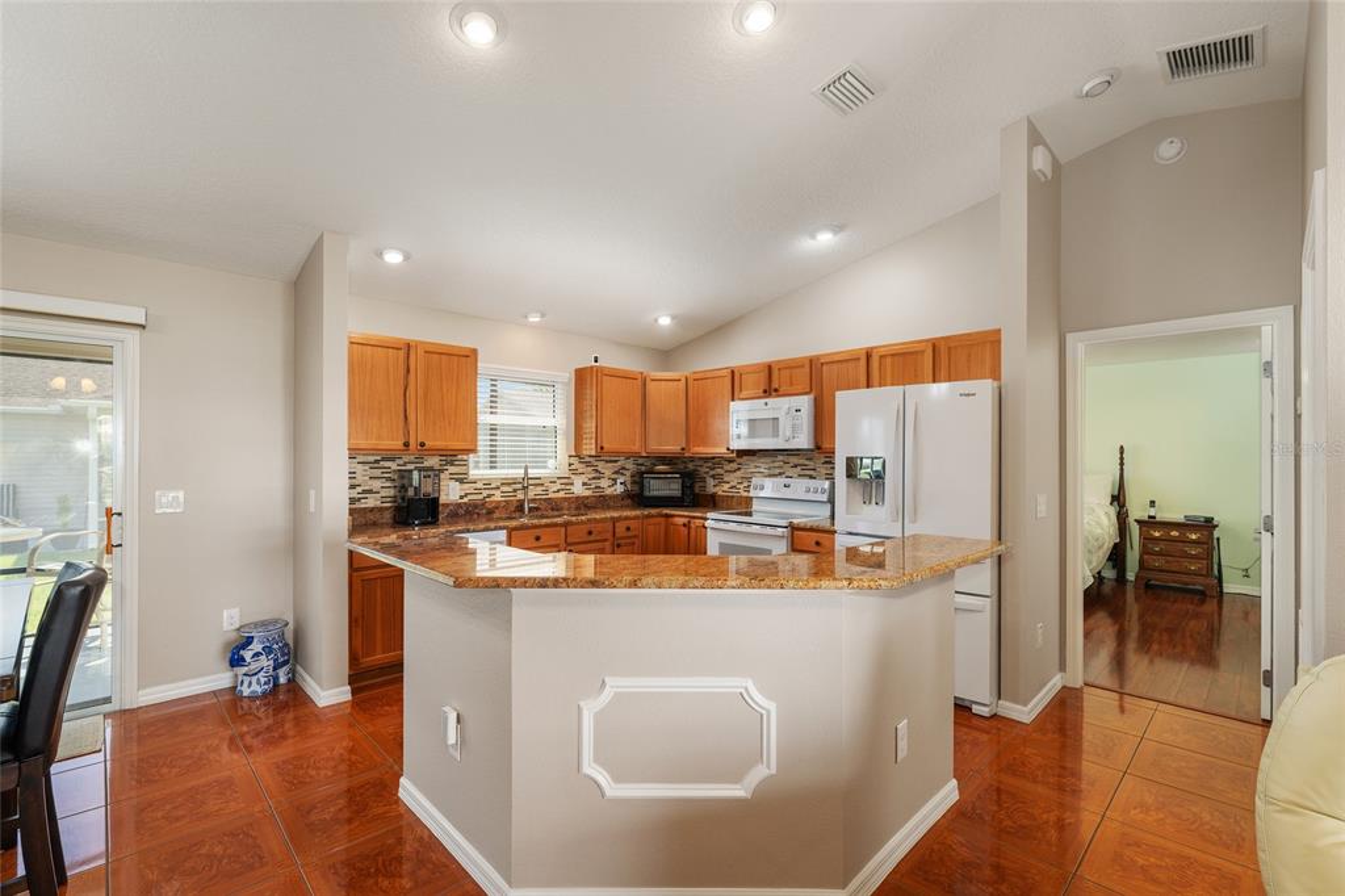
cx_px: 672
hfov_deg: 96.8
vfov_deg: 73.7
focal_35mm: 16
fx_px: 598
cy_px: 448
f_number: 8
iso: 400
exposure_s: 1/15
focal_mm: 16
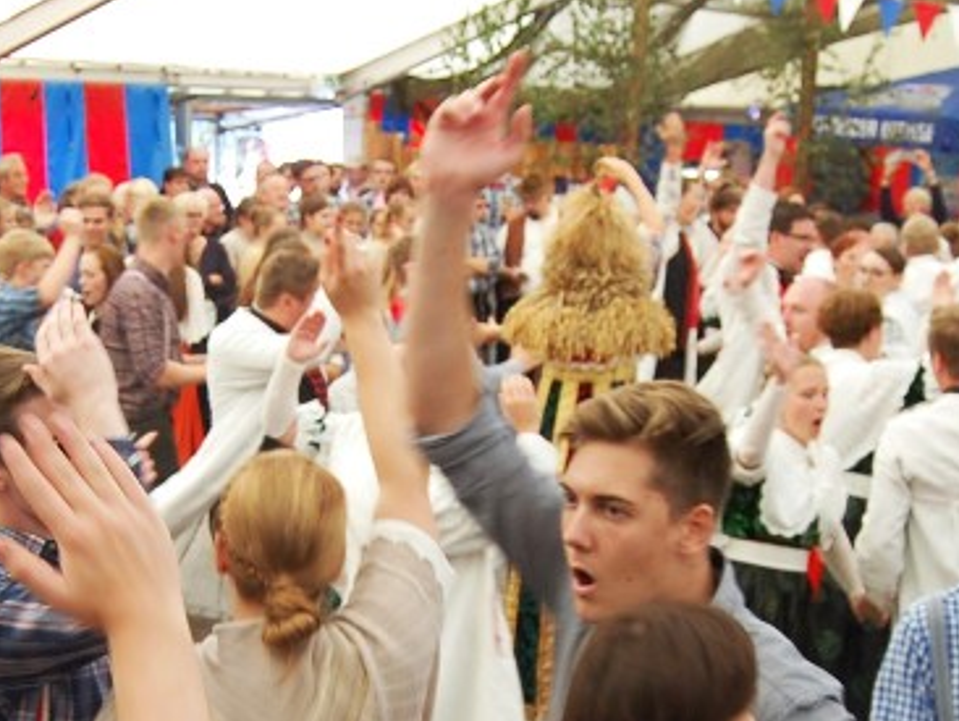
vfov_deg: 17.1
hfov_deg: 22.9
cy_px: 642
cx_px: 325
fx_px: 2356
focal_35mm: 85
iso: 400
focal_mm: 18
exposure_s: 1/60
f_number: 4
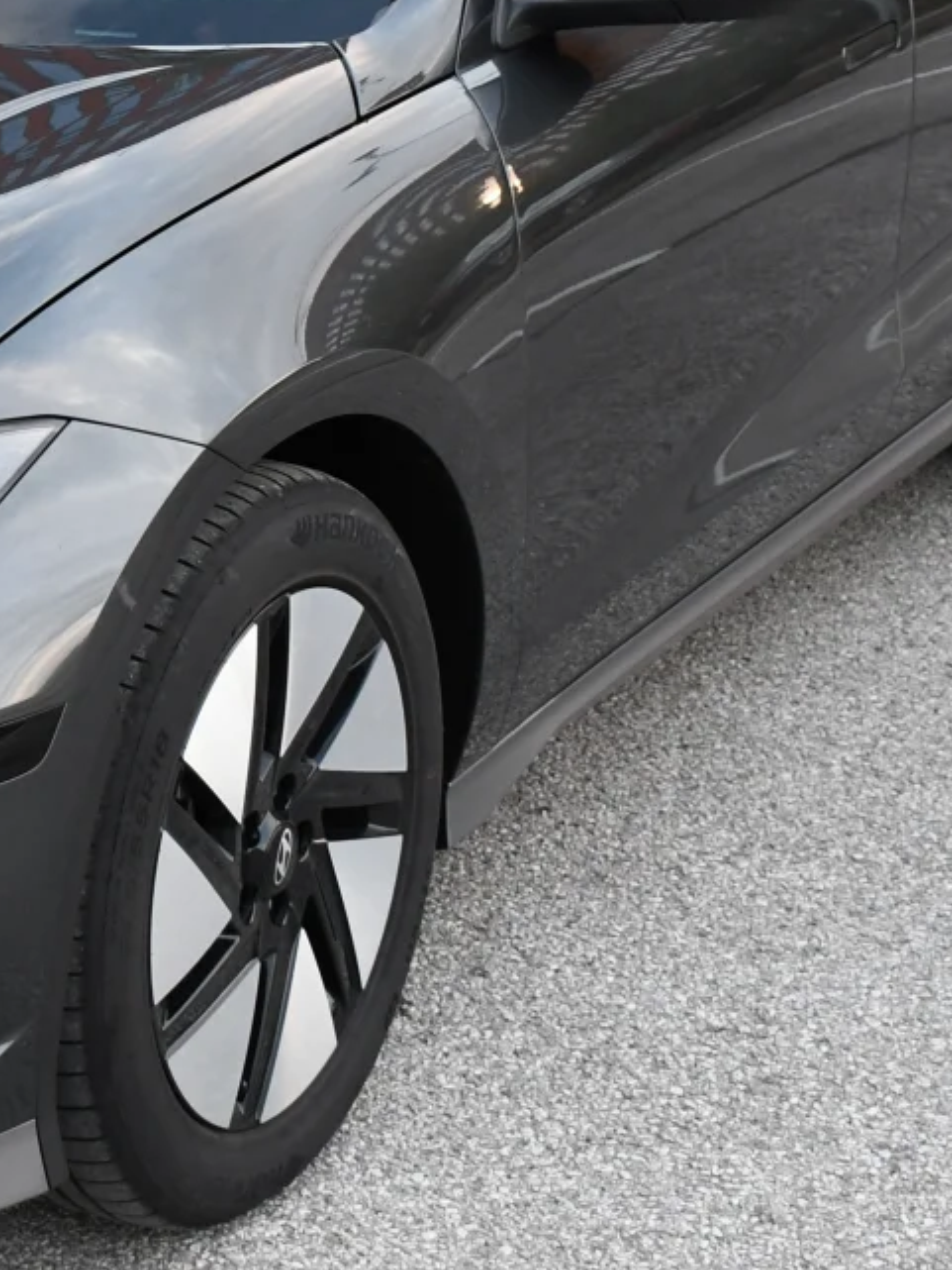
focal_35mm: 95
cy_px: 327
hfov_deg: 15.3
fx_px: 3482
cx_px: -16
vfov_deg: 20.5
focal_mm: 22
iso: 800
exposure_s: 1/320
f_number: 3.5
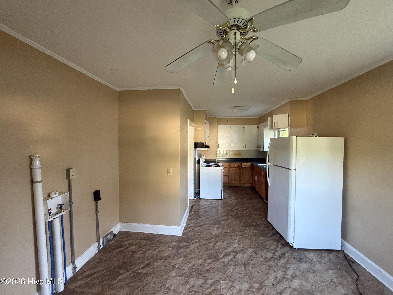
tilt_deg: -1.3
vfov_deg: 85.7
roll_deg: +0.0
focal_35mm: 14
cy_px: 148
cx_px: 196
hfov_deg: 102.1
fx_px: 159
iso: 400
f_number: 2.2
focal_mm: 2.22
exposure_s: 1/60
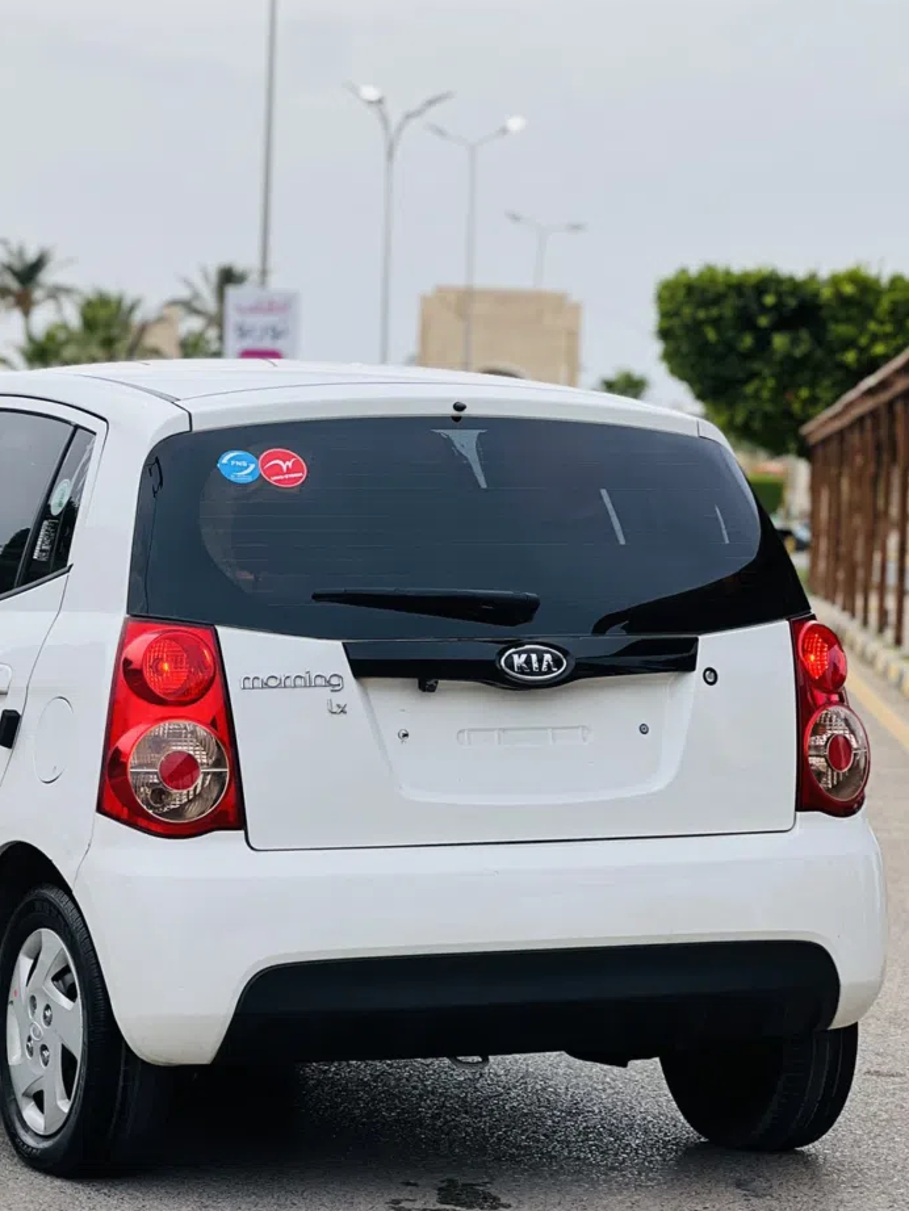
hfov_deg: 13.0
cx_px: 247
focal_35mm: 114
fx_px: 3990
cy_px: 480
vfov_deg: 17.2
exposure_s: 1/161
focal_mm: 9
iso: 25
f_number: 2.8
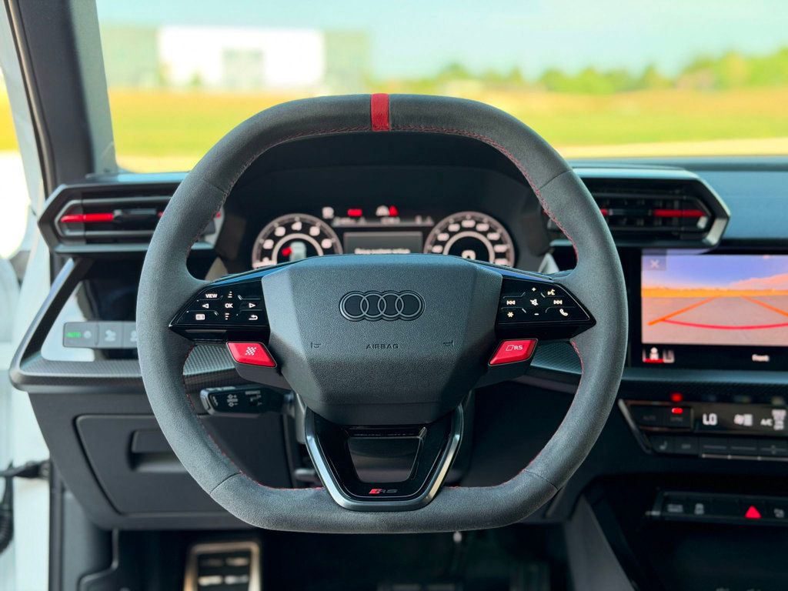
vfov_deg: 30.3
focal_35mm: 48
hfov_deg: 39.7
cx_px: 394
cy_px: 296
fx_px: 1093
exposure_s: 1/124
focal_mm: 6.76
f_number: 1.78
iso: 160
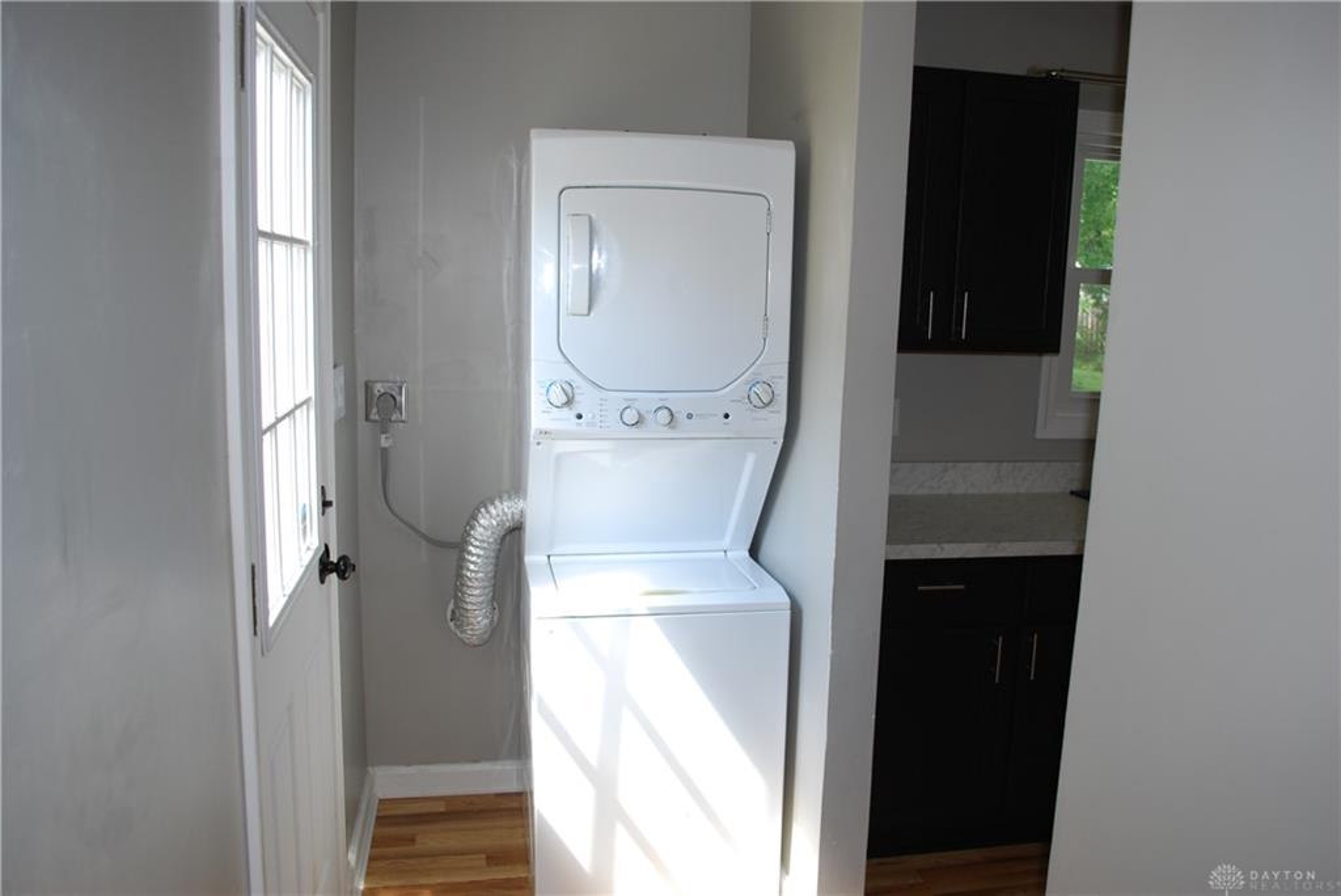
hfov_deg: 67.4
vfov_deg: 48.0
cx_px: 670
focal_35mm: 27
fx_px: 1006
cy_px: 448
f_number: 3.5
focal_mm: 18
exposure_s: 1/80
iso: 200
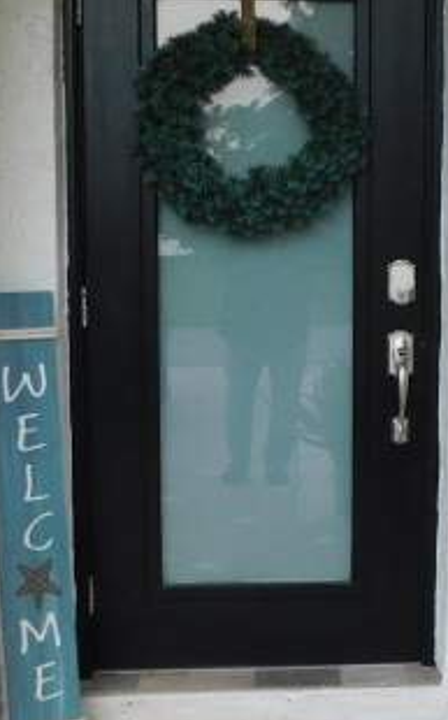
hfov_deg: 20.2
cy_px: 358
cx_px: 399
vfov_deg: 32.5
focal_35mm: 63
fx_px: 1234
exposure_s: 1/200
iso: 125
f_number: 3
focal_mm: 4
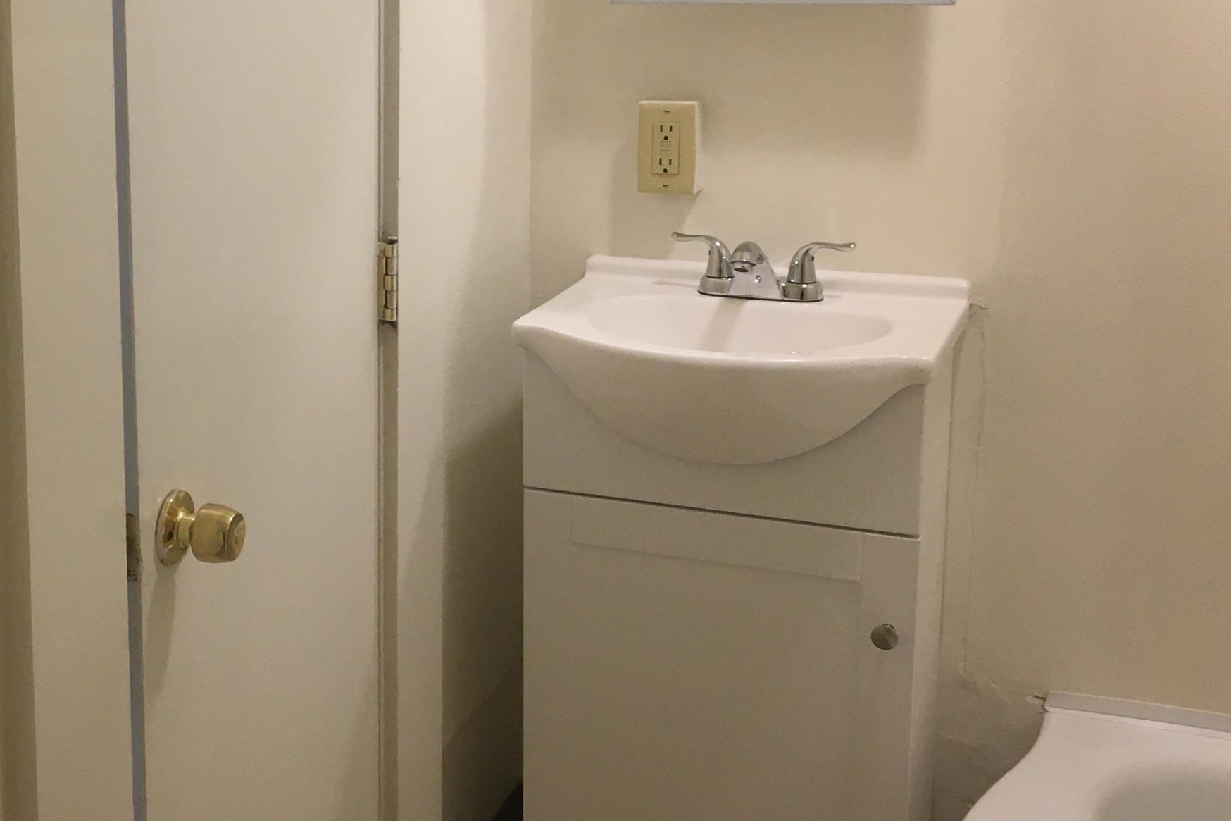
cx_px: 242
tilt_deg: -12.2
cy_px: 257
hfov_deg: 36.2
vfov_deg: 25.3
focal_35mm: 53
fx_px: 1812
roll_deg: +0.5
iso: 64
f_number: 2.2
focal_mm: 4.15
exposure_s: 1/30
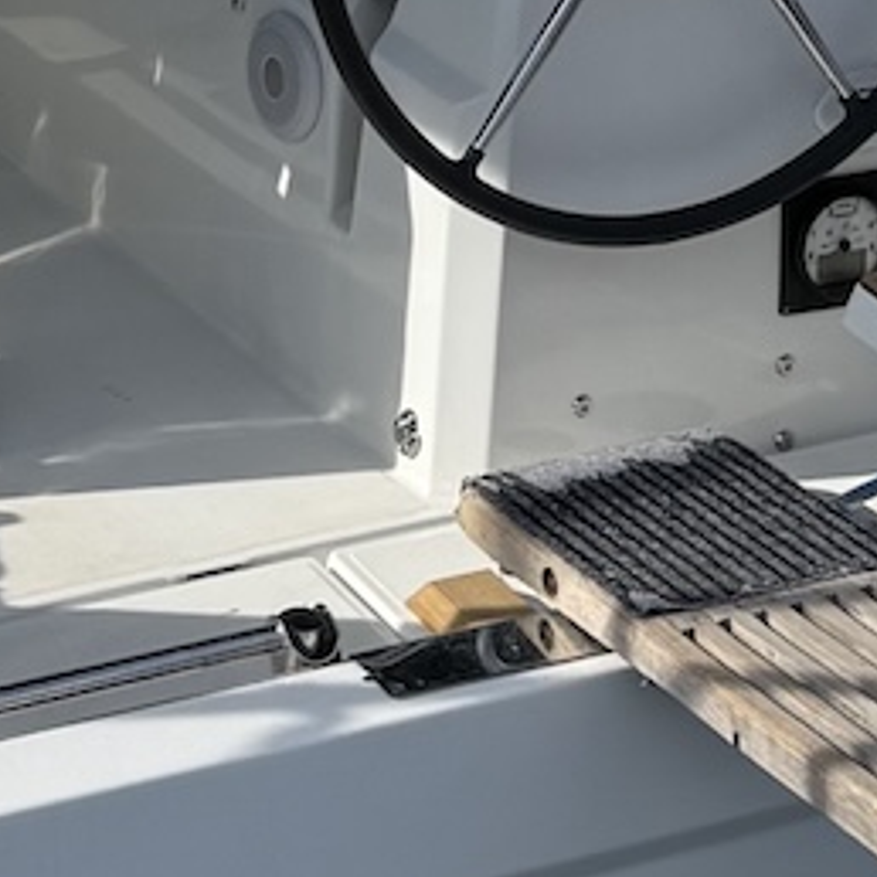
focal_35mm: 158
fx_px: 4529
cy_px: -615
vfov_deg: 10.5
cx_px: -82
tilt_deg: -12.3
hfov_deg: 10.9
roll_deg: -0.8
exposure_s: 1/5714
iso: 80
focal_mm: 6.76
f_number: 1.78
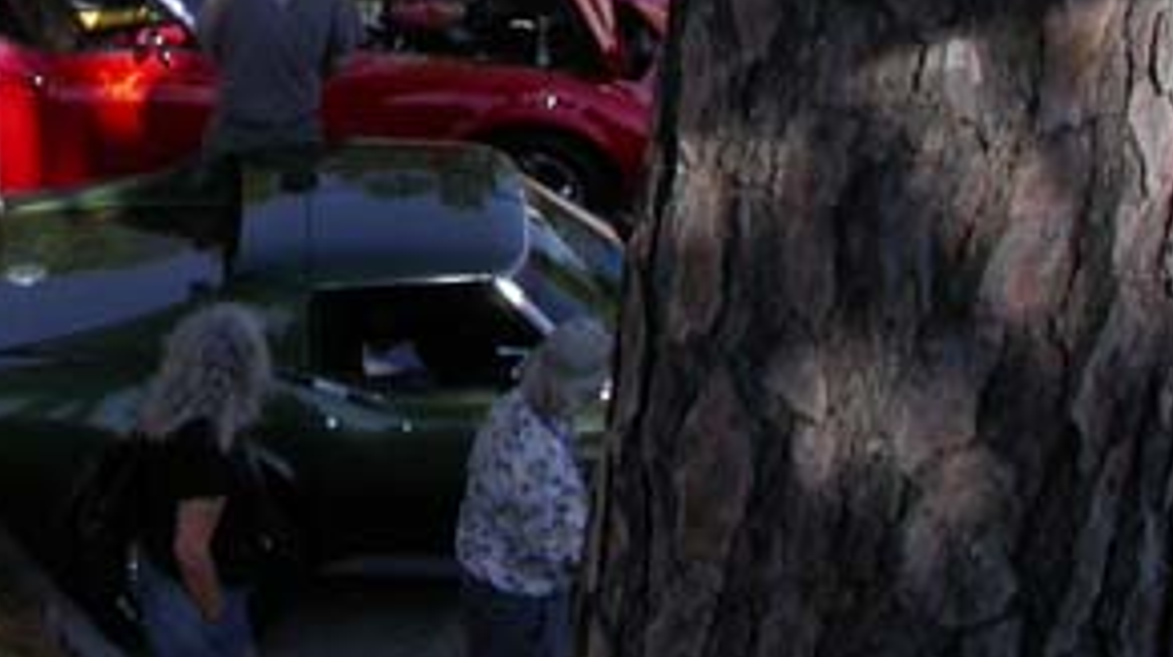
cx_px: 40
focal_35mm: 114
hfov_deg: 18.4
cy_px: -359
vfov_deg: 10.2
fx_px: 3542
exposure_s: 1/298
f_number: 6.7
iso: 100
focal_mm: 7.85
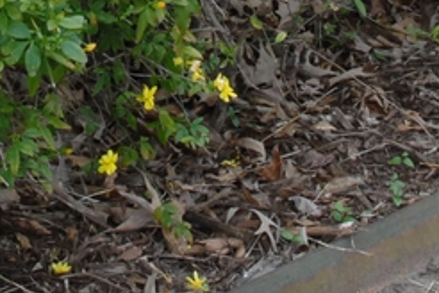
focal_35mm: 175
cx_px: 91
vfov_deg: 7.6
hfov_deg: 11.7
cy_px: -242
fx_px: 2134
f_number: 7.1
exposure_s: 1/180
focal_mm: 28
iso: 400
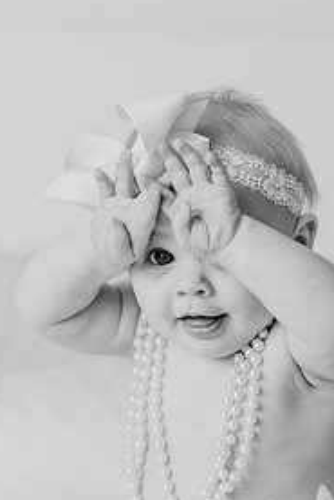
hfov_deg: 9.9
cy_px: 309
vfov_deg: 14.8
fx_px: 1918
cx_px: 202
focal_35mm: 138
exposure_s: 1/160
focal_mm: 85
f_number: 2.8
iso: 100
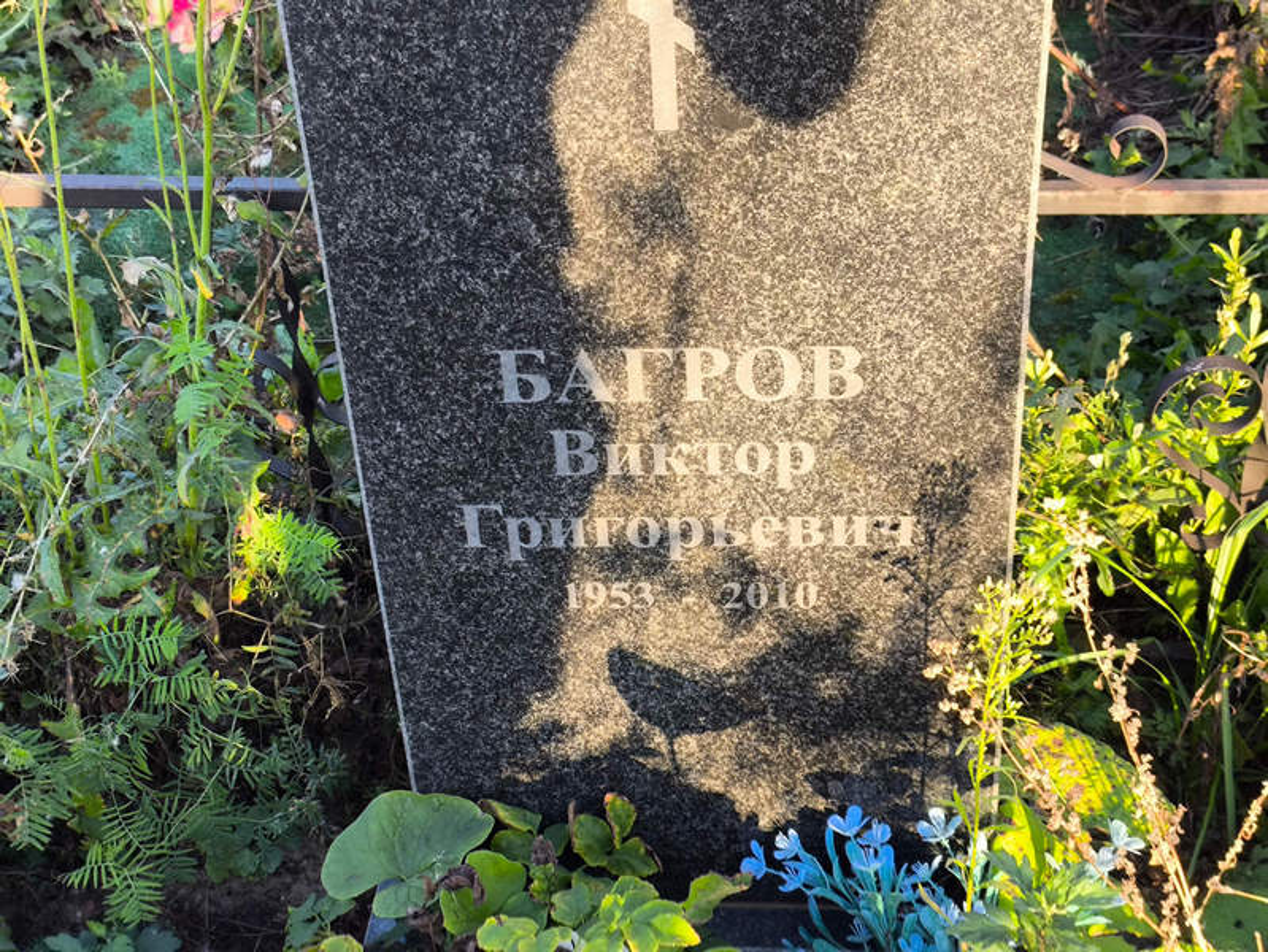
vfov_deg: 29.1
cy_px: 476
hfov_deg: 38.2
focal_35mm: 50
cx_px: 634
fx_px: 1832
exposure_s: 1/132
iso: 50
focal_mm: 4.71
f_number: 1.7
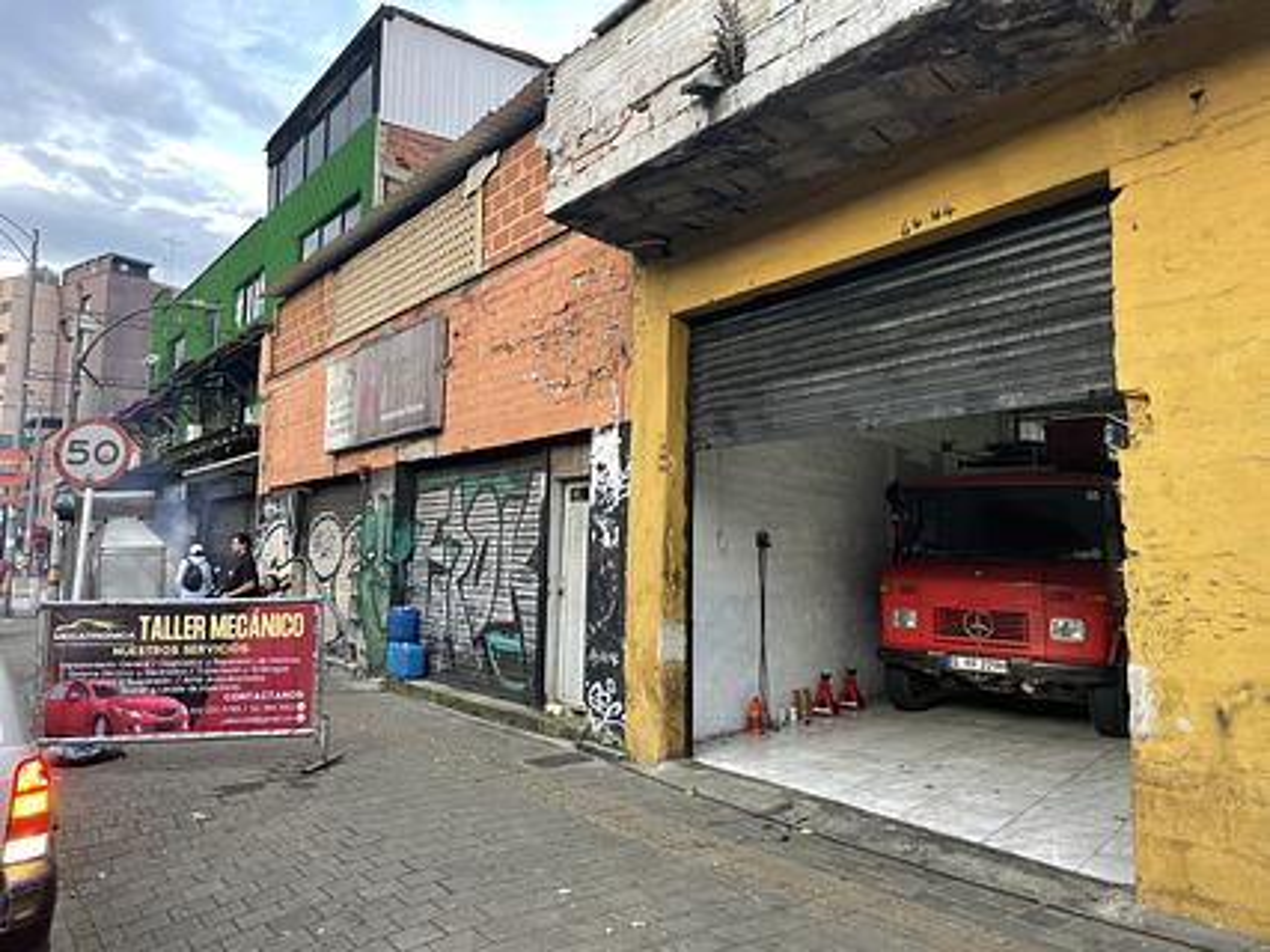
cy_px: 476
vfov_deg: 53.0
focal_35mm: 26
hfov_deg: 67.3
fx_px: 954
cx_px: 635
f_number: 1.6
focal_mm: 4.2
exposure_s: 1/121
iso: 100
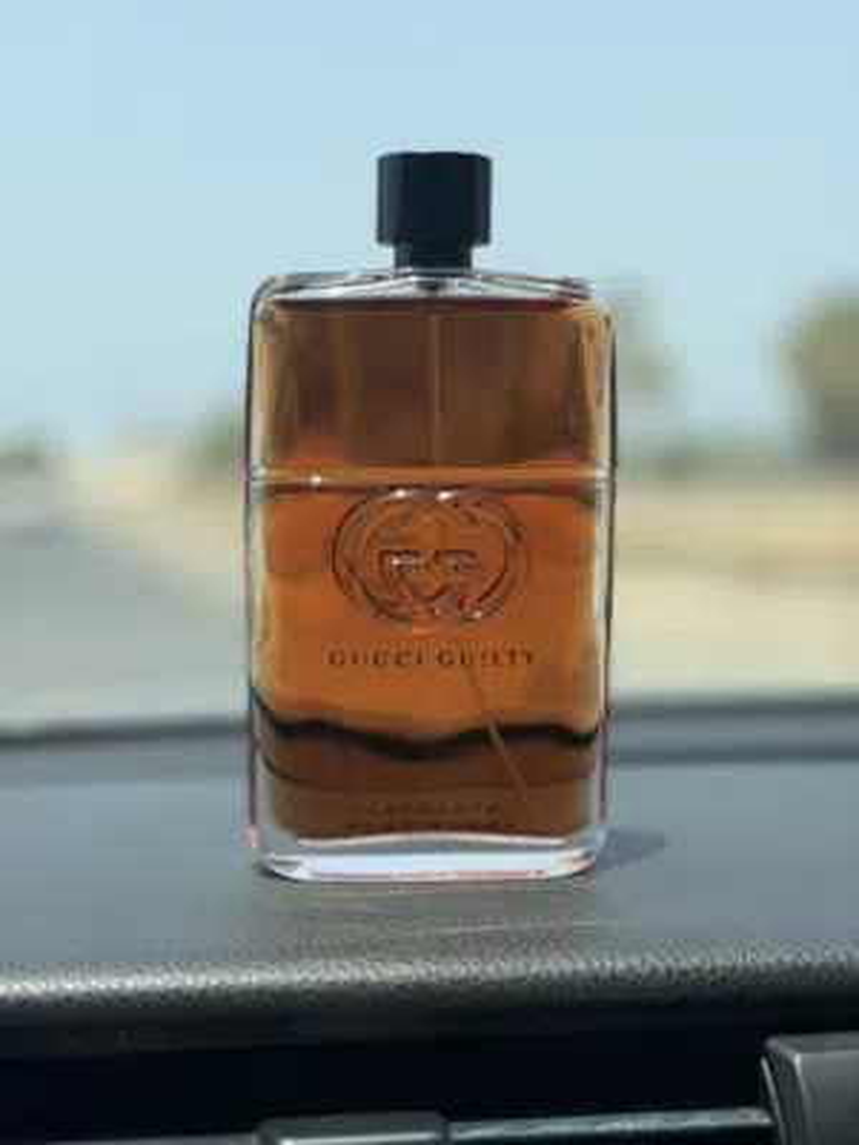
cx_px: 430
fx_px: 1588
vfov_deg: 39.7
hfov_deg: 30.3
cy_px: 572
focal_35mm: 48
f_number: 1.78
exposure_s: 1/2865
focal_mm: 6.76
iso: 64
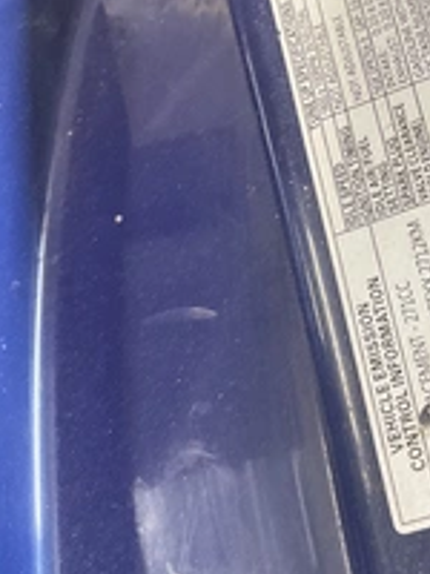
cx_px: 413
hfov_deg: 24.3
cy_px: 138
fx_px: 961
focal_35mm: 58
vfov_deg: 32.6
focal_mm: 3
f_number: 1.8
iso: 250
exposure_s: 1/60
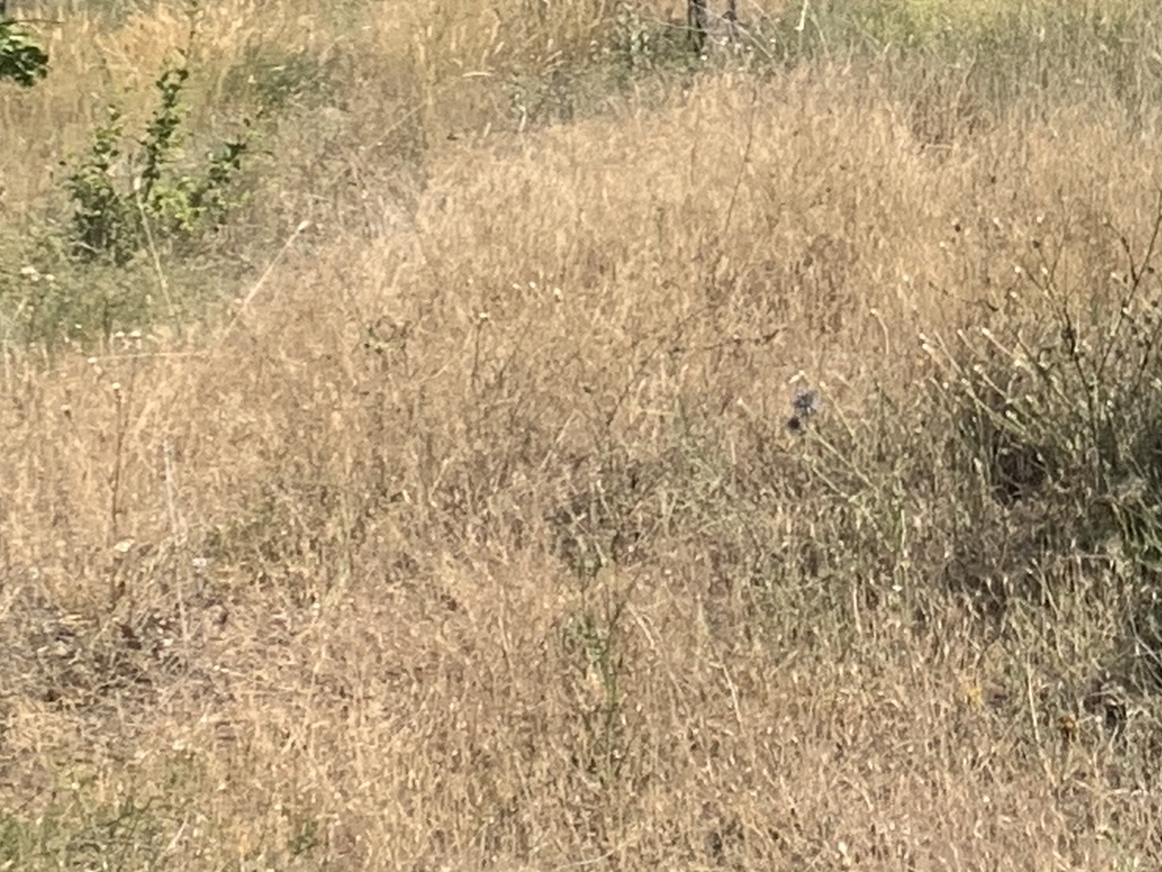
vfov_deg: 9.9
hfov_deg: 13.2
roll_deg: -2.0
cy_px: -800
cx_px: 1755
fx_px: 4735
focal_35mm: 141
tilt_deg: +2.0
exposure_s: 1/1953
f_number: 1.8
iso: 25
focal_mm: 4.25
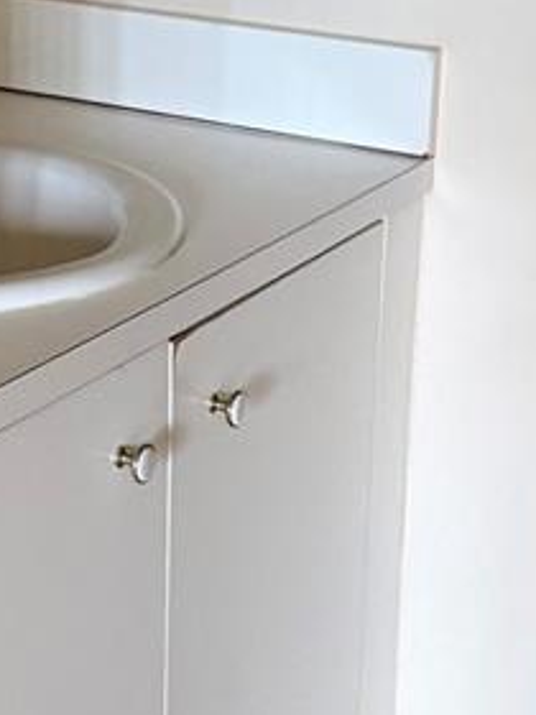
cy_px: 260
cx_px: 71
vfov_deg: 19.0
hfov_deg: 14.2
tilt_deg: -16.0
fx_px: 2126
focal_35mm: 103
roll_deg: -0.6
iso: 400
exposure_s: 1/60
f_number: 1.78
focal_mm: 6.76
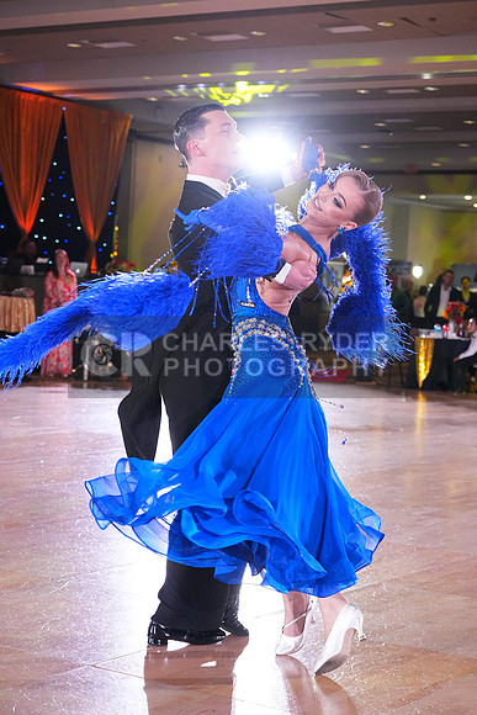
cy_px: 358
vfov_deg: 28.8
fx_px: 1390
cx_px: 238
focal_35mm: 70
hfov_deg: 19.5
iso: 8000
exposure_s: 1/400
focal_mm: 70
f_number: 5
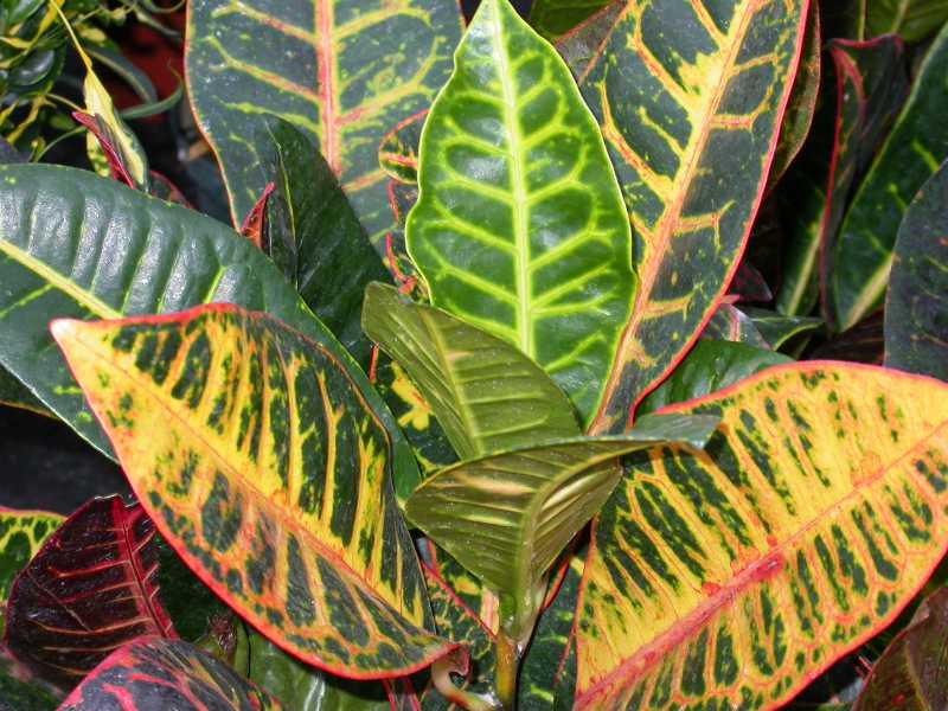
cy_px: 356
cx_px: 474
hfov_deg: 16.7
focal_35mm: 118
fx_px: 3232
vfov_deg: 12.6
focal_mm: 24.4
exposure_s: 1/60.3
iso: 100
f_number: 4.3
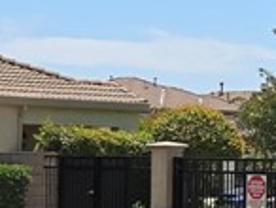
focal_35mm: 161
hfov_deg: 12.0
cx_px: 335
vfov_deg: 9.2
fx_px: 1286
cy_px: 100
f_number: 1.8
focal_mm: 5.4
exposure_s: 1/2921
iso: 40
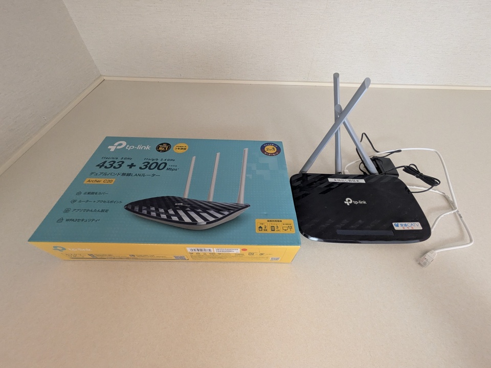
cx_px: 246
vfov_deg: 85.7
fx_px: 199
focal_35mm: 14
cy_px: 184
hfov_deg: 102.1
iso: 241
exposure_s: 1/30
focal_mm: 1.83
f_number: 2.2
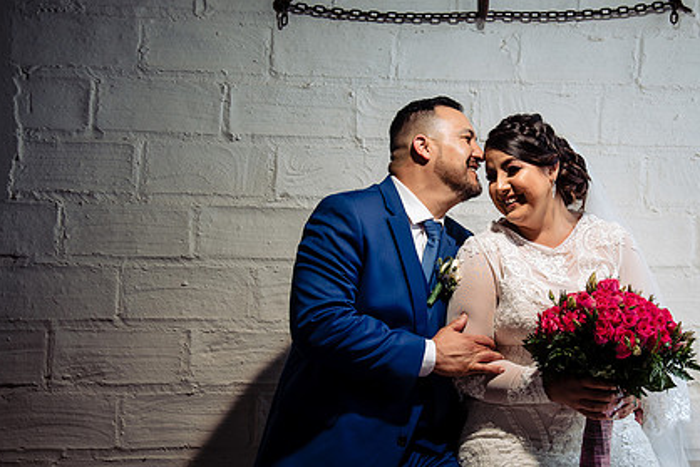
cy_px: 215
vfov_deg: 22.3
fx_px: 1186
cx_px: 476
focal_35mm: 61
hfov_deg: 32.6
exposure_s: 1/160
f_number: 8
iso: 320
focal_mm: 44
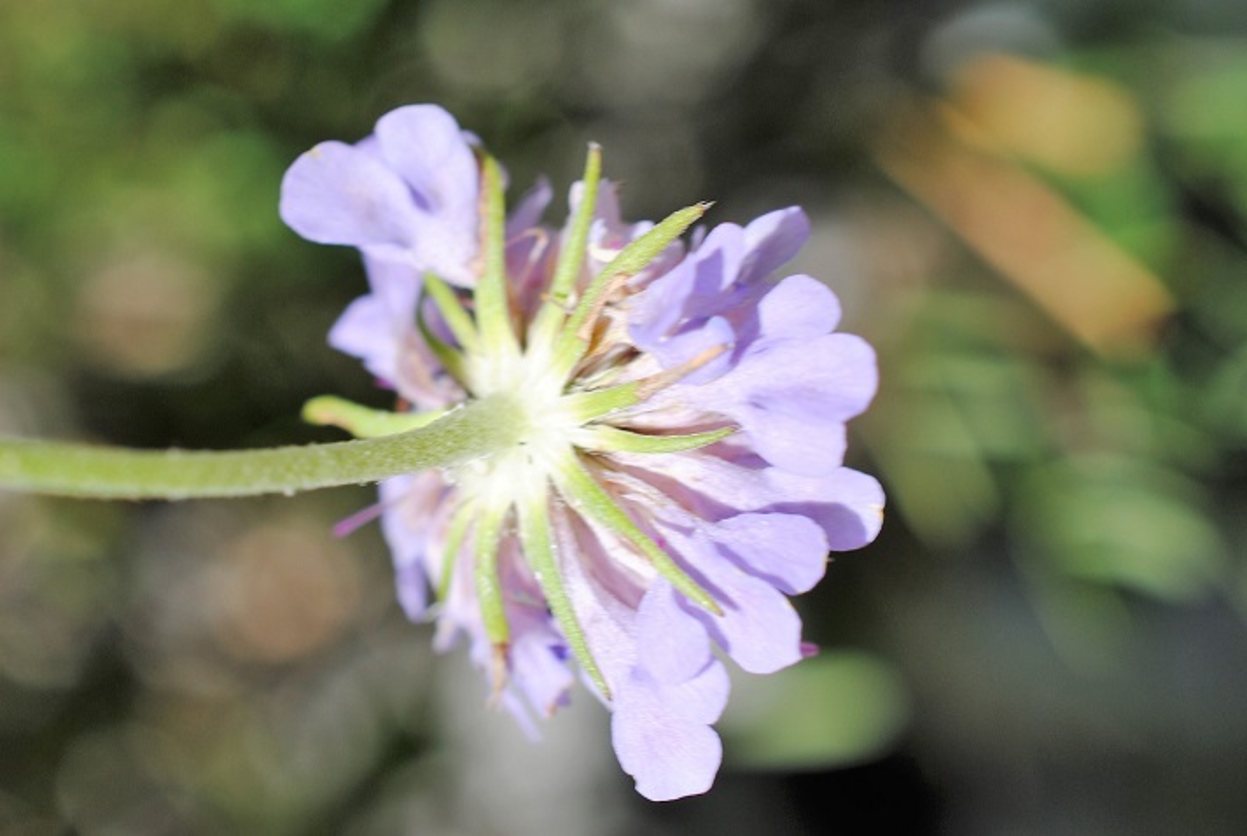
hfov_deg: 33.3
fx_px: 2082
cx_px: 624
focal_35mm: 60
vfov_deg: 22.7
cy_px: 418
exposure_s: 1/250
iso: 100
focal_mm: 40
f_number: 8
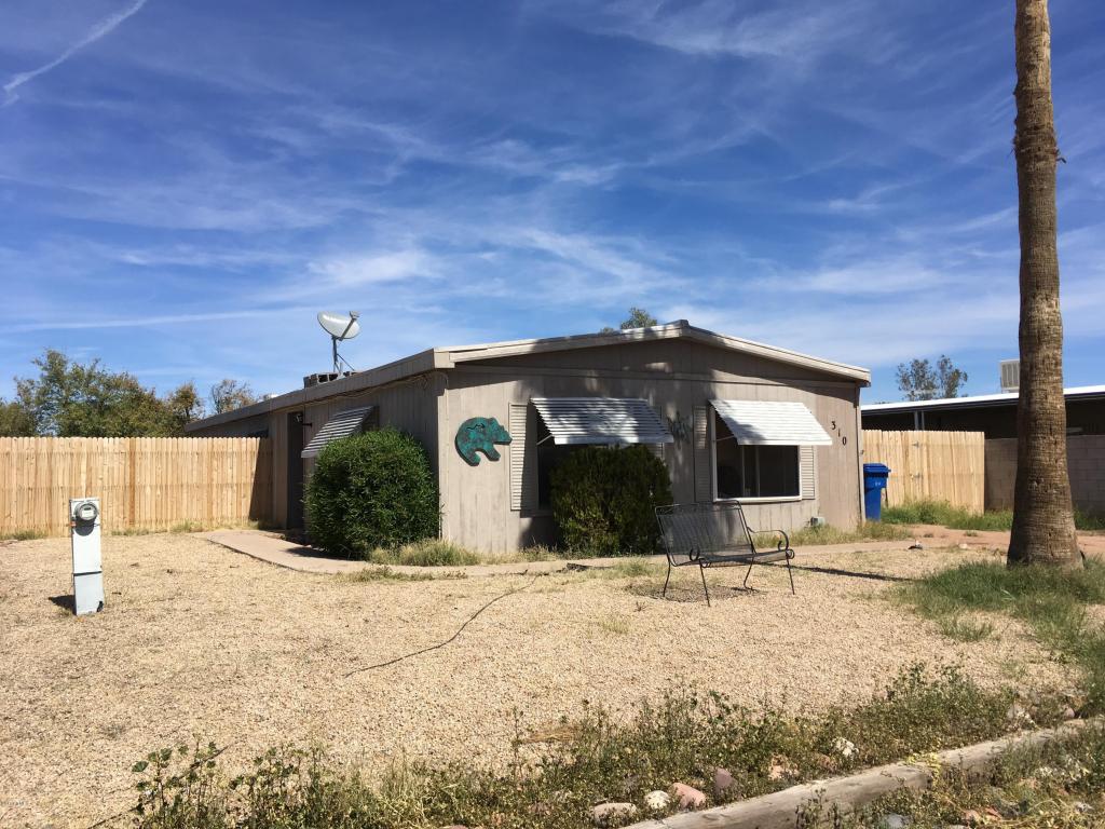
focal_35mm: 29
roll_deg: +1.2
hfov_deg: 61.7
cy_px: 414
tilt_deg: +2.4
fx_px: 926
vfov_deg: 48.2
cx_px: 552
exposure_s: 1/2262
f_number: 2.2
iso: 25
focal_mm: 4.15
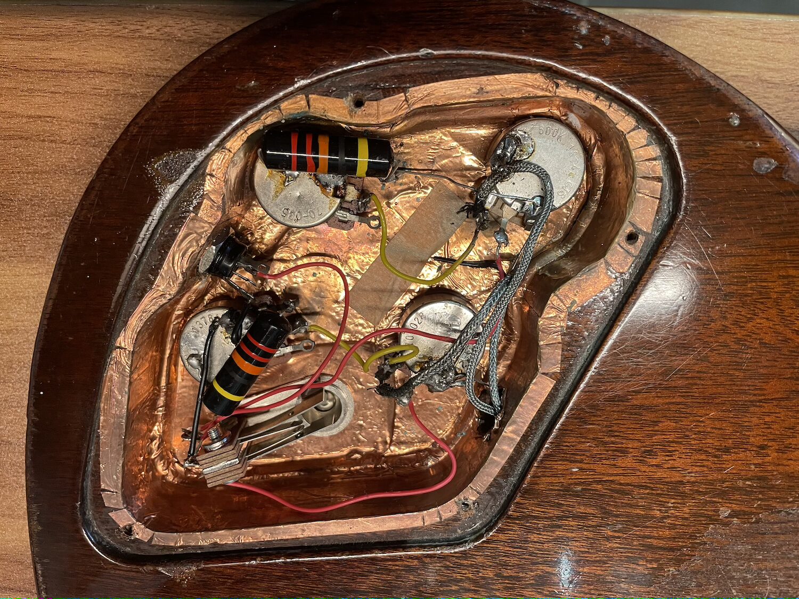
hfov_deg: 67.3
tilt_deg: -80.7
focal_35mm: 26
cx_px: 400
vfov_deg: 53.1
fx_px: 600
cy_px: 300
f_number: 1.6
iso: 125
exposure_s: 1/61
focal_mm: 4.2
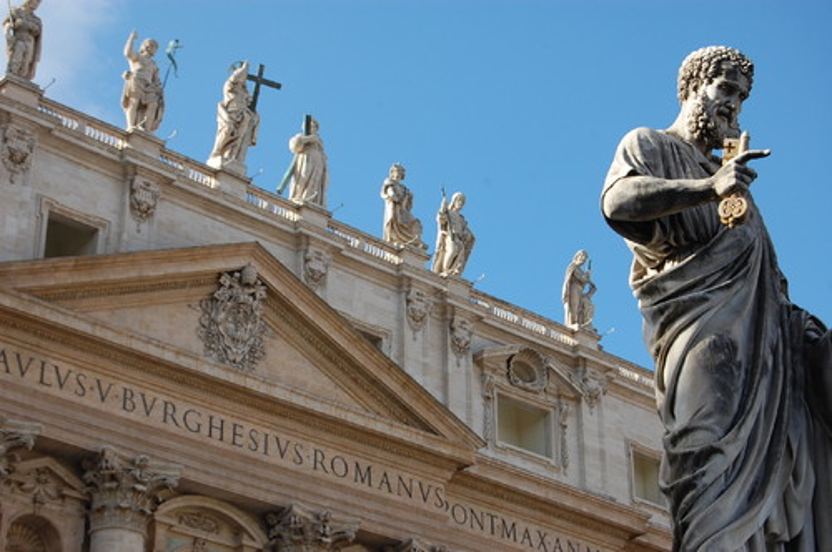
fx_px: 1904
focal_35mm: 82
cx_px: 416
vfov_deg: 16.5
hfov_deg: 24.6
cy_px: 276
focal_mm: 55
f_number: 8
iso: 200
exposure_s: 1/200
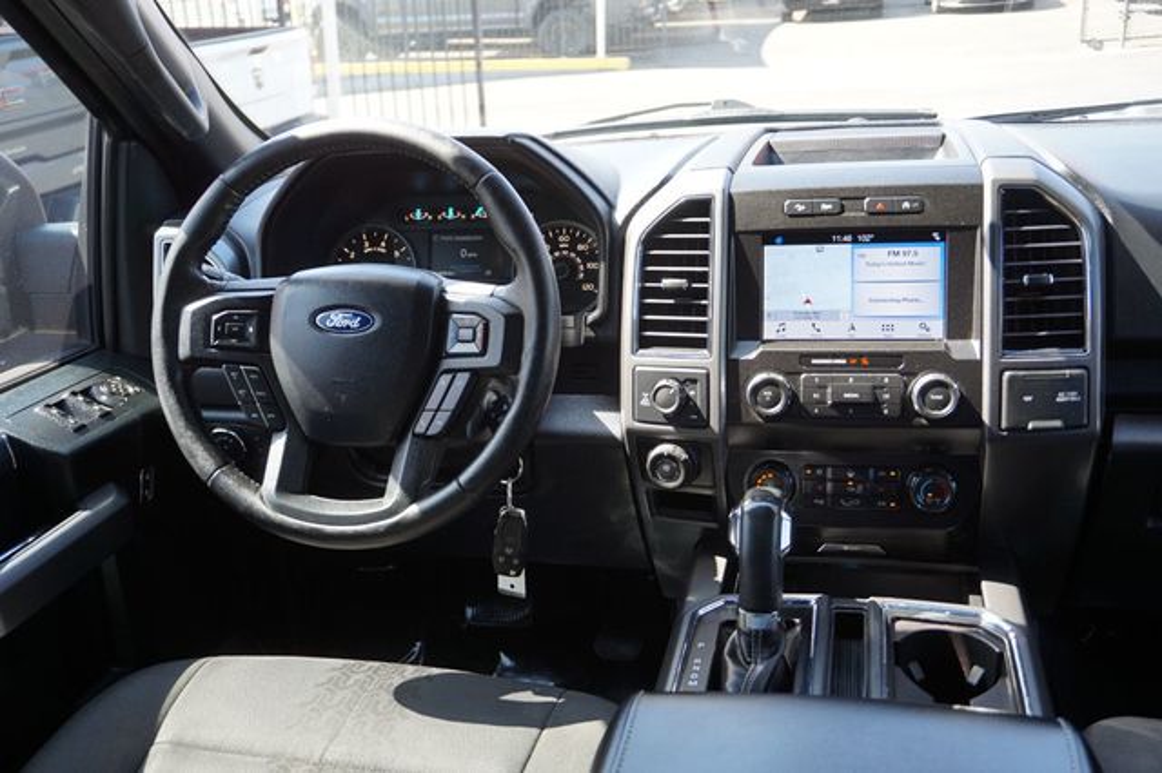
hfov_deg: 53.2
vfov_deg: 36.8
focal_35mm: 36
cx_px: 581
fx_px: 1161
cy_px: 386
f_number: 4.5
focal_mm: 24
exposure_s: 1/60
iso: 125
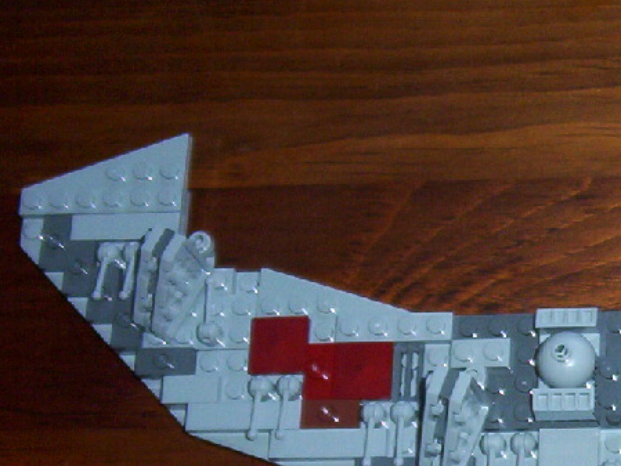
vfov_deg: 15.4
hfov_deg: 19.6
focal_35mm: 95
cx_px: 712
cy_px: 430
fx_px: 1705
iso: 140
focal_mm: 5.54
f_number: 2.76
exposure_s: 1/30
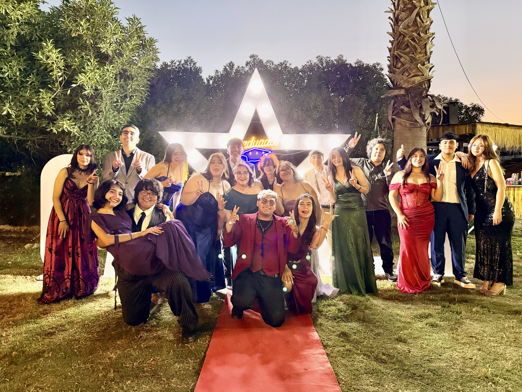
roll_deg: +0.6
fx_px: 362
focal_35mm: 24
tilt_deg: -2.4
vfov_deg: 56.8
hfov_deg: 71.6
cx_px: 261
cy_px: 196
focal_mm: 6.76
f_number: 1.78
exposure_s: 1/33
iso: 640
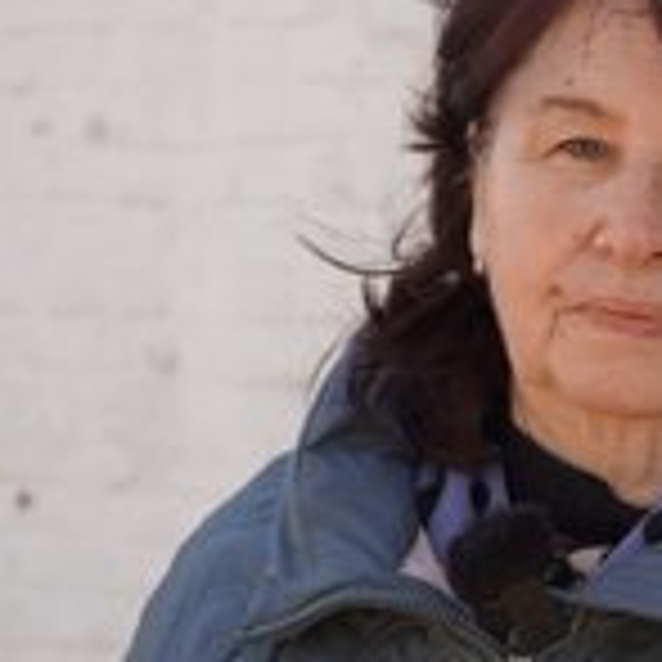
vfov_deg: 14.0
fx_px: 2705
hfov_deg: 13.8
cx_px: 644
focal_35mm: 125
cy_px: 363
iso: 100
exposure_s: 1/200
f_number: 4
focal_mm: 36
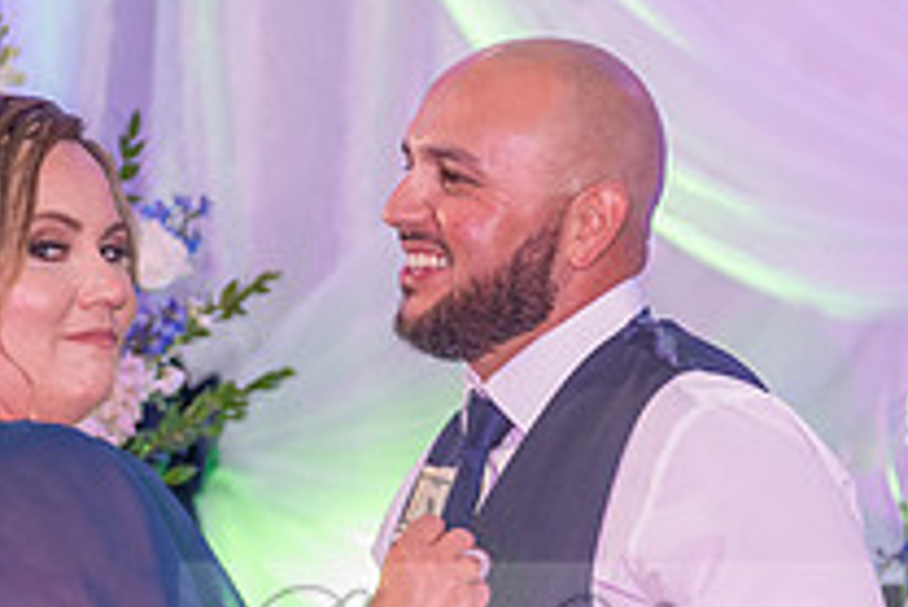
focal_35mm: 162
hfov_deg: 12.7
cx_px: 559
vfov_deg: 8.4
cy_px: 666
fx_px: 4089
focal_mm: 58
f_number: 3.5
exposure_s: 1/125
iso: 1600
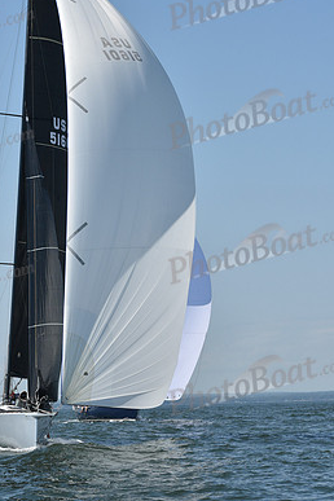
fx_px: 1795
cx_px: 102
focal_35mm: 129
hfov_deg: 10.6
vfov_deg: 15.9
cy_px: 202
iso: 250
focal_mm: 86
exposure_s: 1/1250
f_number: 9
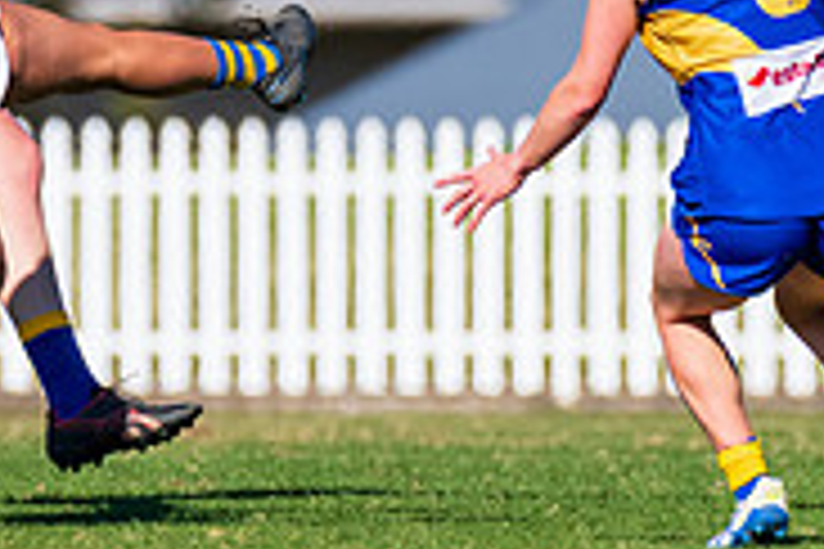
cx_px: 491
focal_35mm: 1919
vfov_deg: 0.7
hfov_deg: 1.1
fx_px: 43920
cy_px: 119
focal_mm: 500
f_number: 8
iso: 800
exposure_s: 1/3200
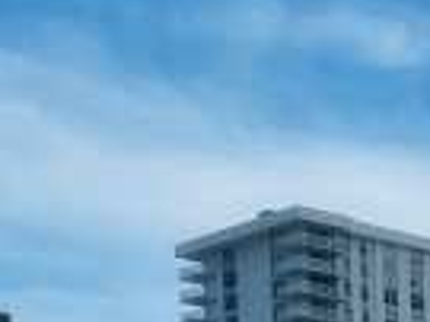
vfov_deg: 8.6
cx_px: 965
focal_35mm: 154
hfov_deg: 11.2
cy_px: 826
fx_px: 1911
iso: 50
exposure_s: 1/6579
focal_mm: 5.7
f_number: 1.5
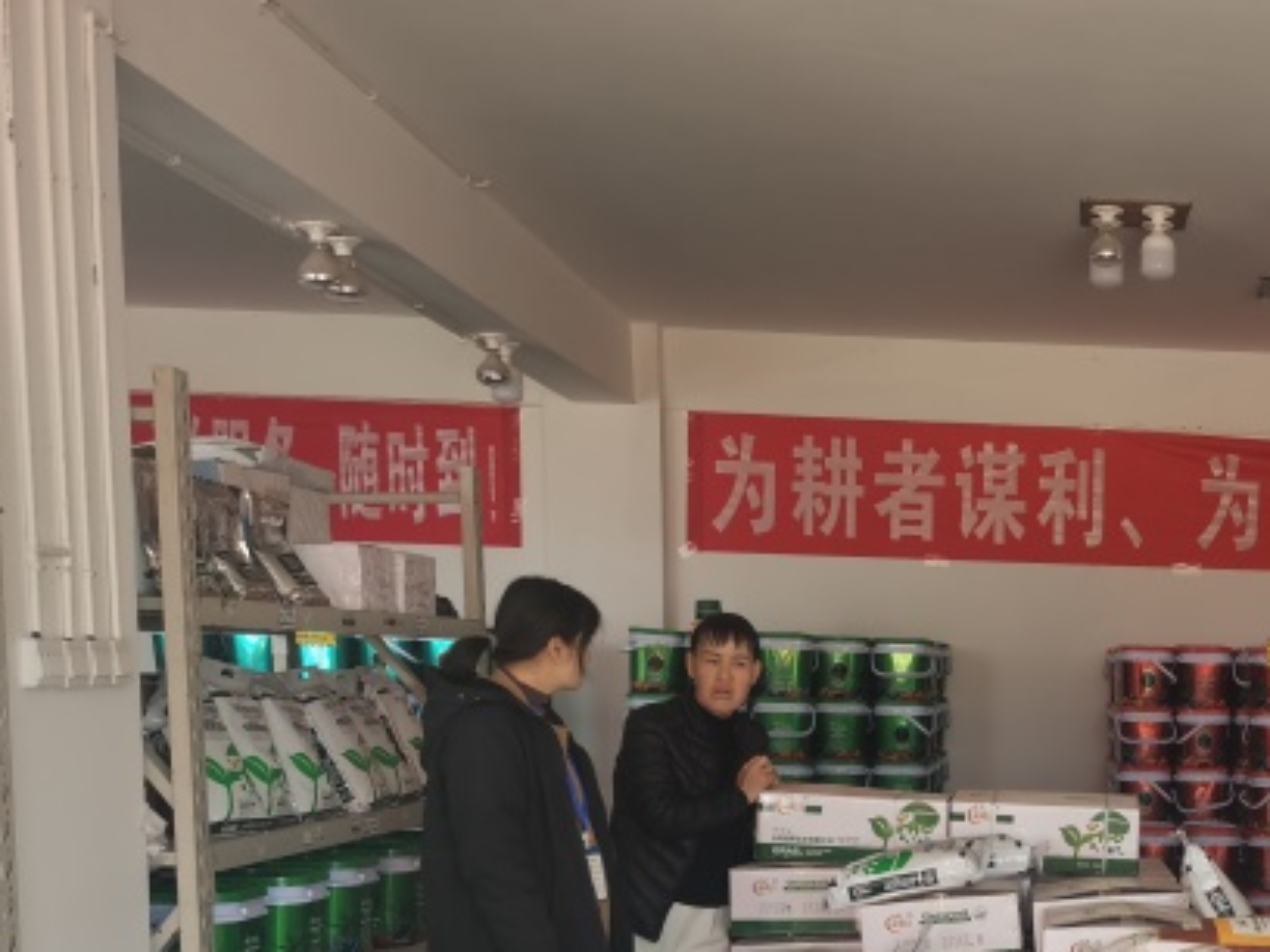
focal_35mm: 53
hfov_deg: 33.7
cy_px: 902
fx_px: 1944
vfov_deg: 26.4
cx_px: 1205
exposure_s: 1/100
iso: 80
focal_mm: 5.56
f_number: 1.6
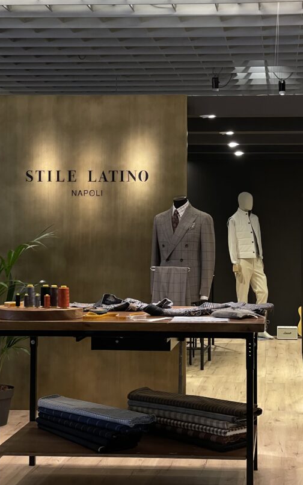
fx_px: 925
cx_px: 216
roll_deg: -0.2
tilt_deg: -0.5
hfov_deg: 18.5
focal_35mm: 70
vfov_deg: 29.4
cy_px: 239
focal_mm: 6
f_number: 2
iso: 200
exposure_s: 1/100
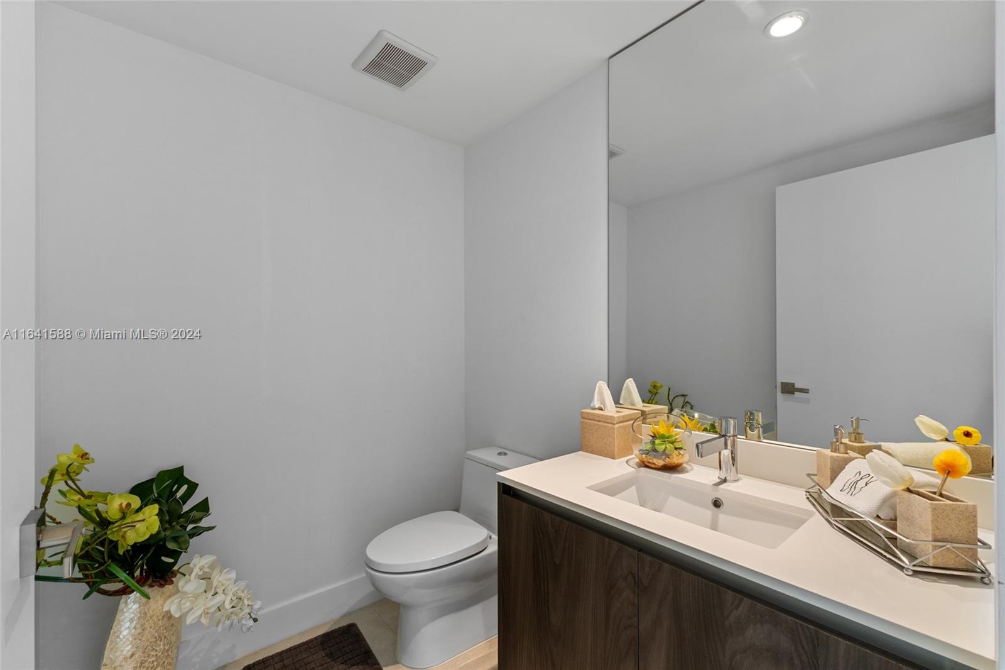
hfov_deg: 100.4
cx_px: 502
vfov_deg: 77.3
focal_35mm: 15
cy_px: 335
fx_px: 419
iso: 400
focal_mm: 10
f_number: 9
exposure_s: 1/2
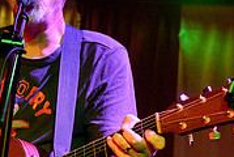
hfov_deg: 14.5
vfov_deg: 10.1
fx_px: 892
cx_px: -50
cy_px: 73
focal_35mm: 137
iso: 3200
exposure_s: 1/80
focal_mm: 40
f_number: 3.2
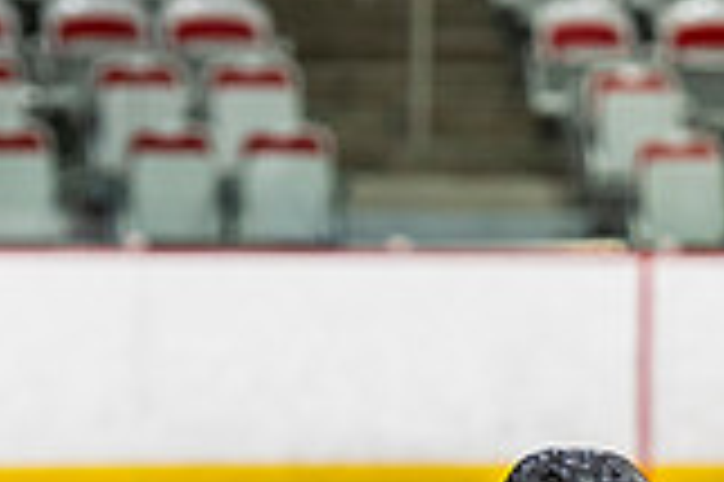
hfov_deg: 4.6
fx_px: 9041
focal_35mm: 450
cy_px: 775
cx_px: 370
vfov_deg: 3.0
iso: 1600
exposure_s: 1/800
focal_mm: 120
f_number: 3.2
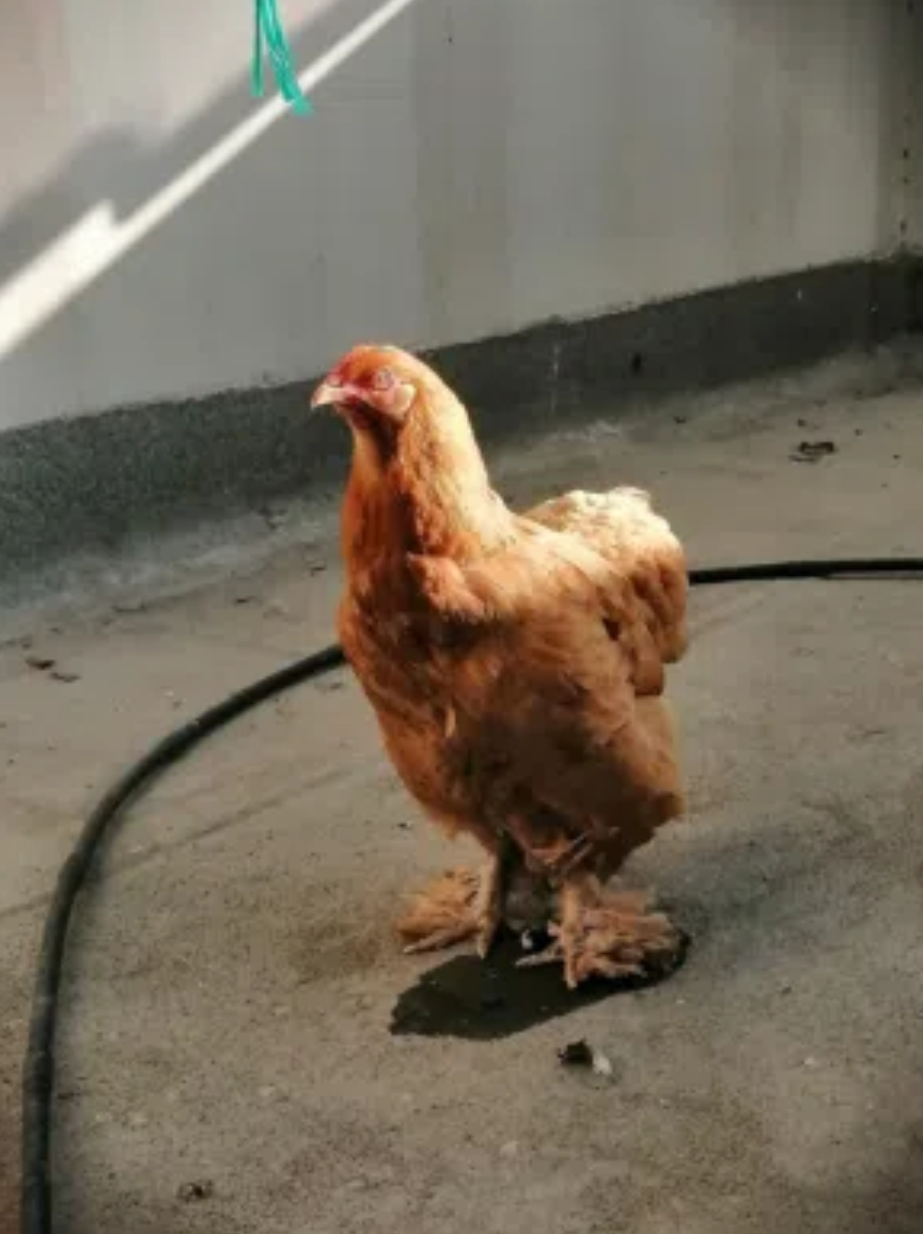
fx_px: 1852
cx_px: 474
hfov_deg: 28.0
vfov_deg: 36.9
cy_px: 609
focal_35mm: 52
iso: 50
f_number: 1.8
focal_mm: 3.95
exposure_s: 1/508
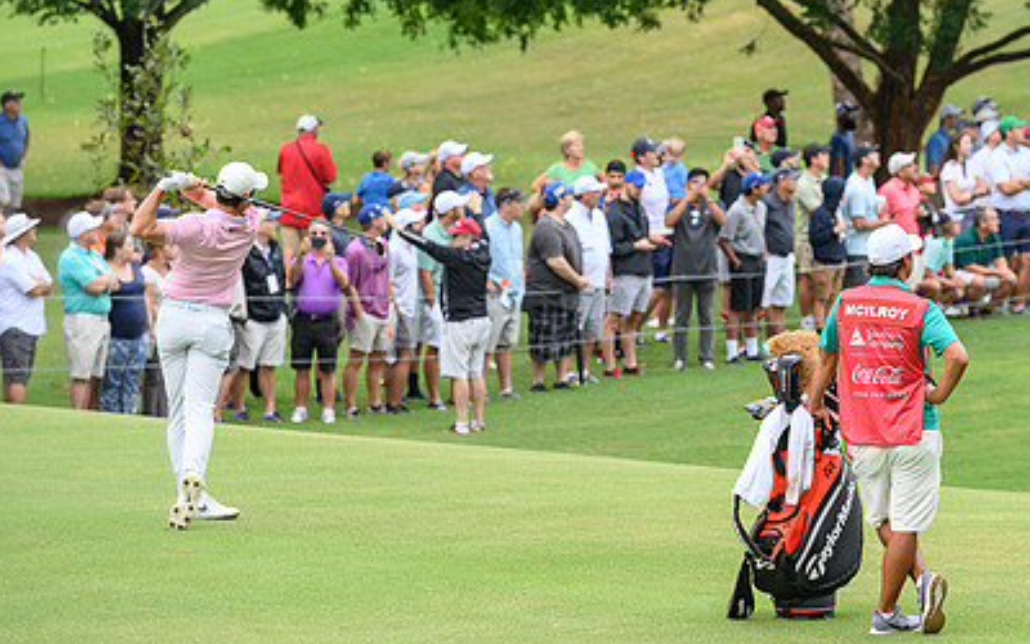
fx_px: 8365
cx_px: 700
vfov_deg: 4.4
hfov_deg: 7.0
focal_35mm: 298
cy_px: 250
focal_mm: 180
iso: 800
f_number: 5
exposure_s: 1/250
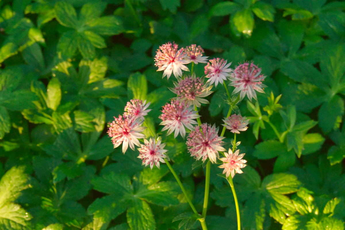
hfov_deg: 24.6
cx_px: 172
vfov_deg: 16.6
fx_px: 791
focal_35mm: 82
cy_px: 115
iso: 3200
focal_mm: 55
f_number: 10
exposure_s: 1/320
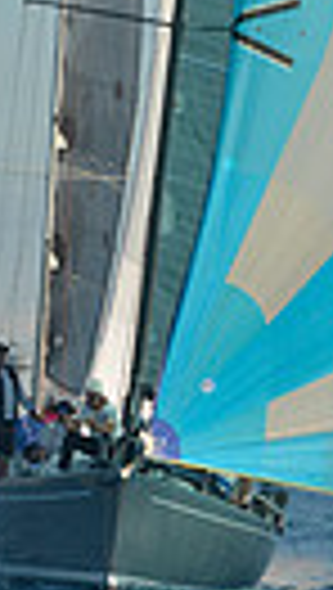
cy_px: 45
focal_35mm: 473
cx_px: 160
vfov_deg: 4.6
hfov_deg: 2.6
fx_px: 7401
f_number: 7.1
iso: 200
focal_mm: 102
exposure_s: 1/800
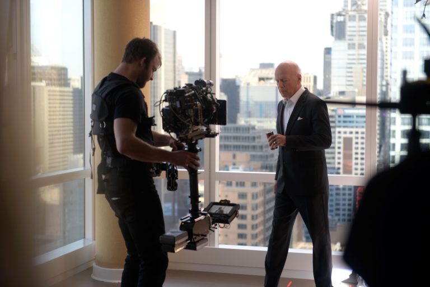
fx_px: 836
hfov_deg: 28.8
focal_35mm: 70
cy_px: 144
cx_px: 215
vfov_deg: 19.5
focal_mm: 70
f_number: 2.8
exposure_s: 1/100
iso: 100
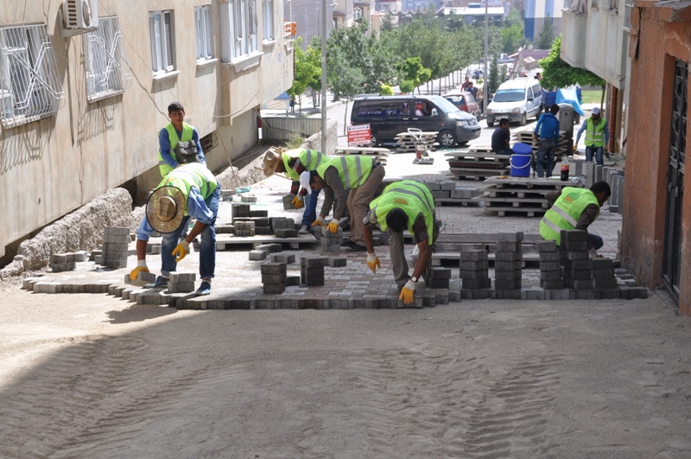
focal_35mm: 63
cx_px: 346
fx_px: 1208
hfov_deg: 31.9
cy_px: 230
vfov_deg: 21.5
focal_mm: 42
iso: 200
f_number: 8
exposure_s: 1/250
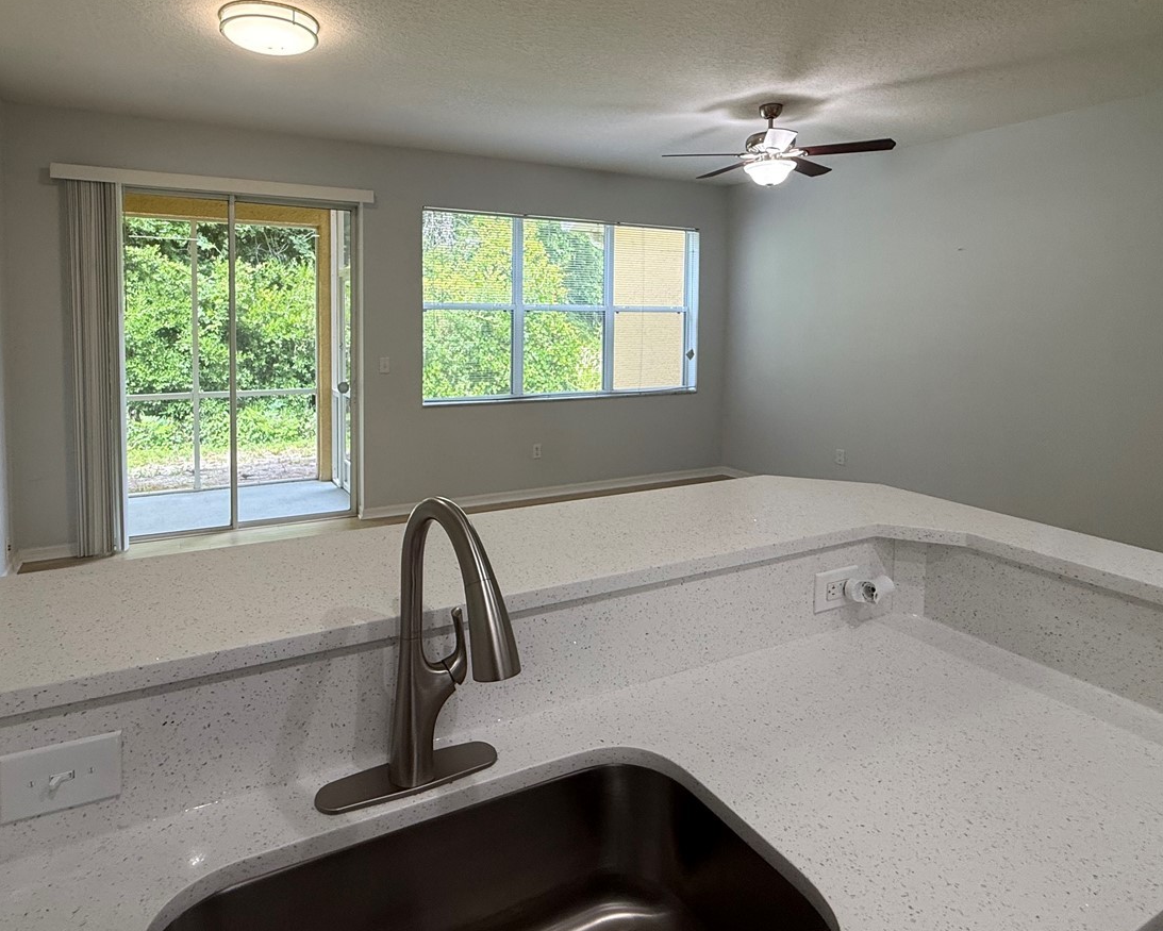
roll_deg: -0.8
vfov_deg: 67.1
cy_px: 352
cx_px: 492
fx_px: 689
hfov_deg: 79.8
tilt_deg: -3.1
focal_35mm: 20
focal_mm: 2.22
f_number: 2.2
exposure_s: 1/120
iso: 100
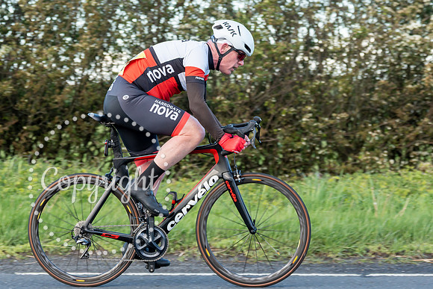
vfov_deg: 11.4
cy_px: 49
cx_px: 192
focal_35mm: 120
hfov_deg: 17.1
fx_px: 1442
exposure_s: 1/640
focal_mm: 70
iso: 400
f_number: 3.2
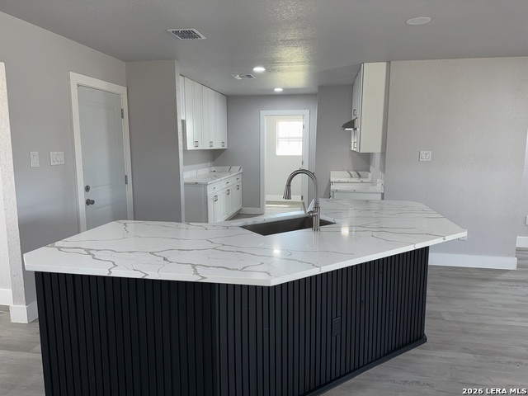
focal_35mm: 24
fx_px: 366
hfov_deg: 71.6
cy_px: 198
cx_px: 264
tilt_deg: -9.2
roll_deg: -0.1
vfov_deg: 56.8
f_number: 1.78
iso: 64
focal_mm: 6.76
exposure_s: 1/31
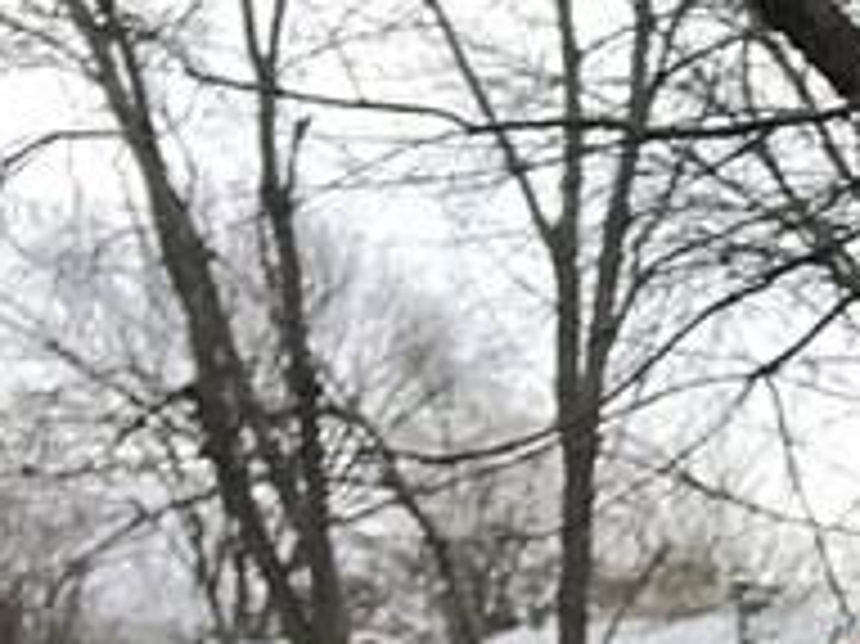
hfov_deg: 10.7
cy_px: 1401
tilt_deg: -11.4
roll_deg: +0.0
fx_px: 3724
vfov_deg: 9.1
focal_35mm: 150
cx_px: 2256
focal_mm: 3.99
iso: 20
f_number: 1.8
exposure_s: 1/305
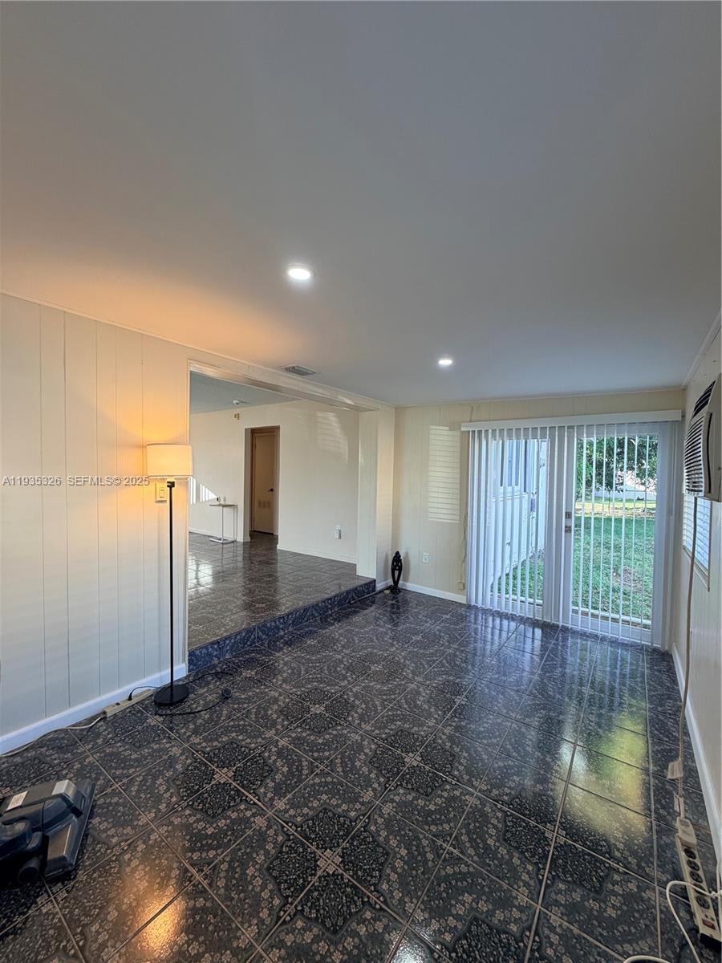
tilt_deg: -0.7
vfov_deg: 102.1
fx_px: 389
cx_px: 361
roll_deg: -1.3
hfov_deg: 85.7
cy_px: 482
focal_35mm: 14
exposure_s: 1/120
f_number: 2.2
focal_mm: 2.22
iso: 160
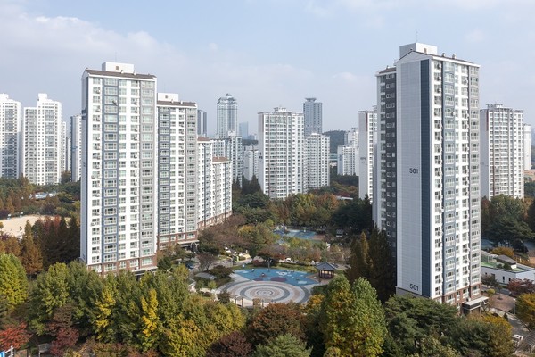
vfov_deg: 46.4
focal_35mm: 28
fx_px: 416
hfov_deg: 65.5
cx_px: 268
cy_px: 178
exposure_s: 1/320
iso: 200
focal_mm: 10.26
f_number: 8
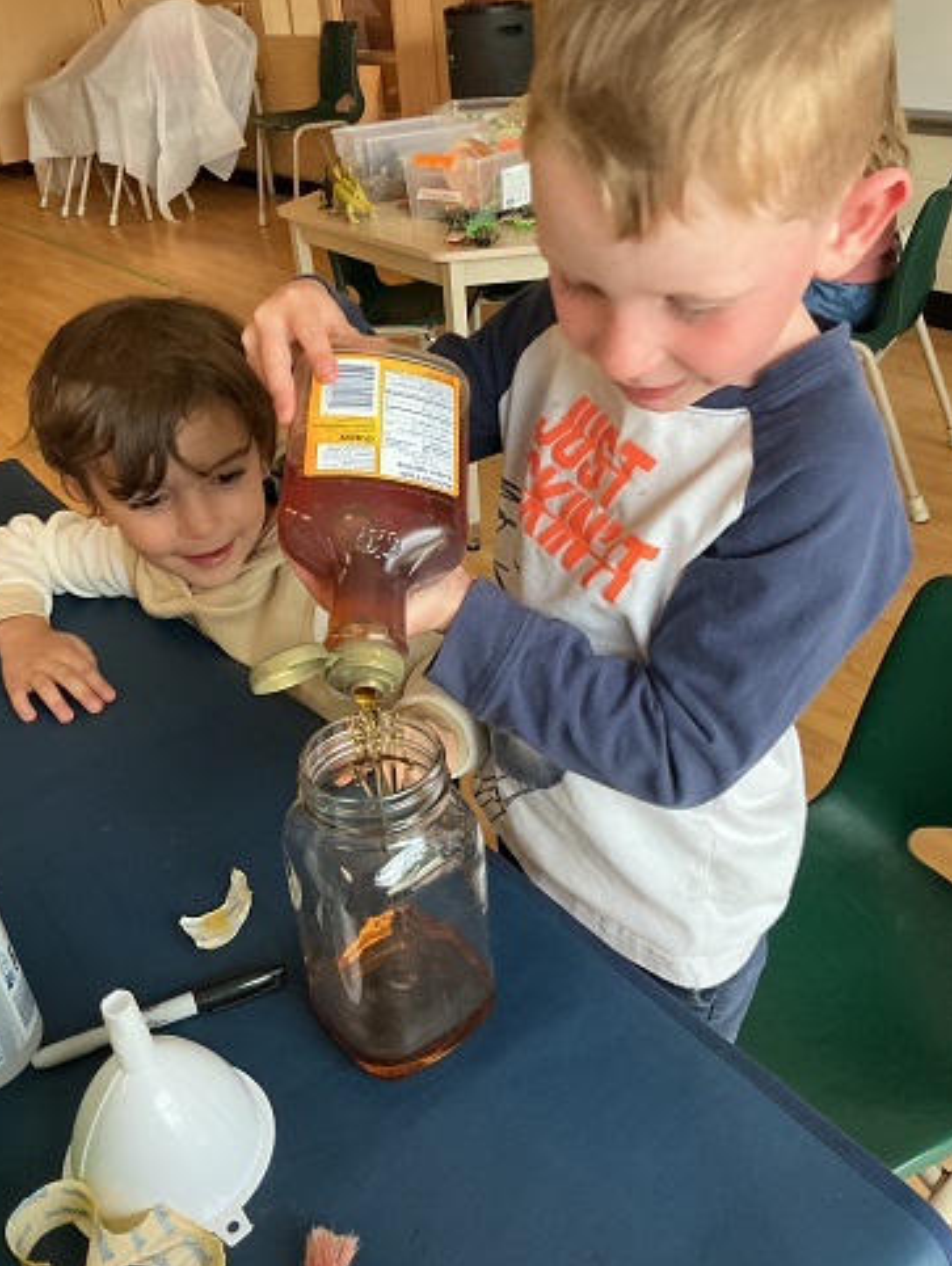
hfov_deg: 46.9
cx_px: 473
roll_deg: +3.7
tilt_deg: -32.1
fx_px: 1099
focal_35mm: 30
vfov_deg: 59.9
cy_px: 626
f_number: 1.8
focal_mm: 3
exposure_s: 1/60
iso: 200
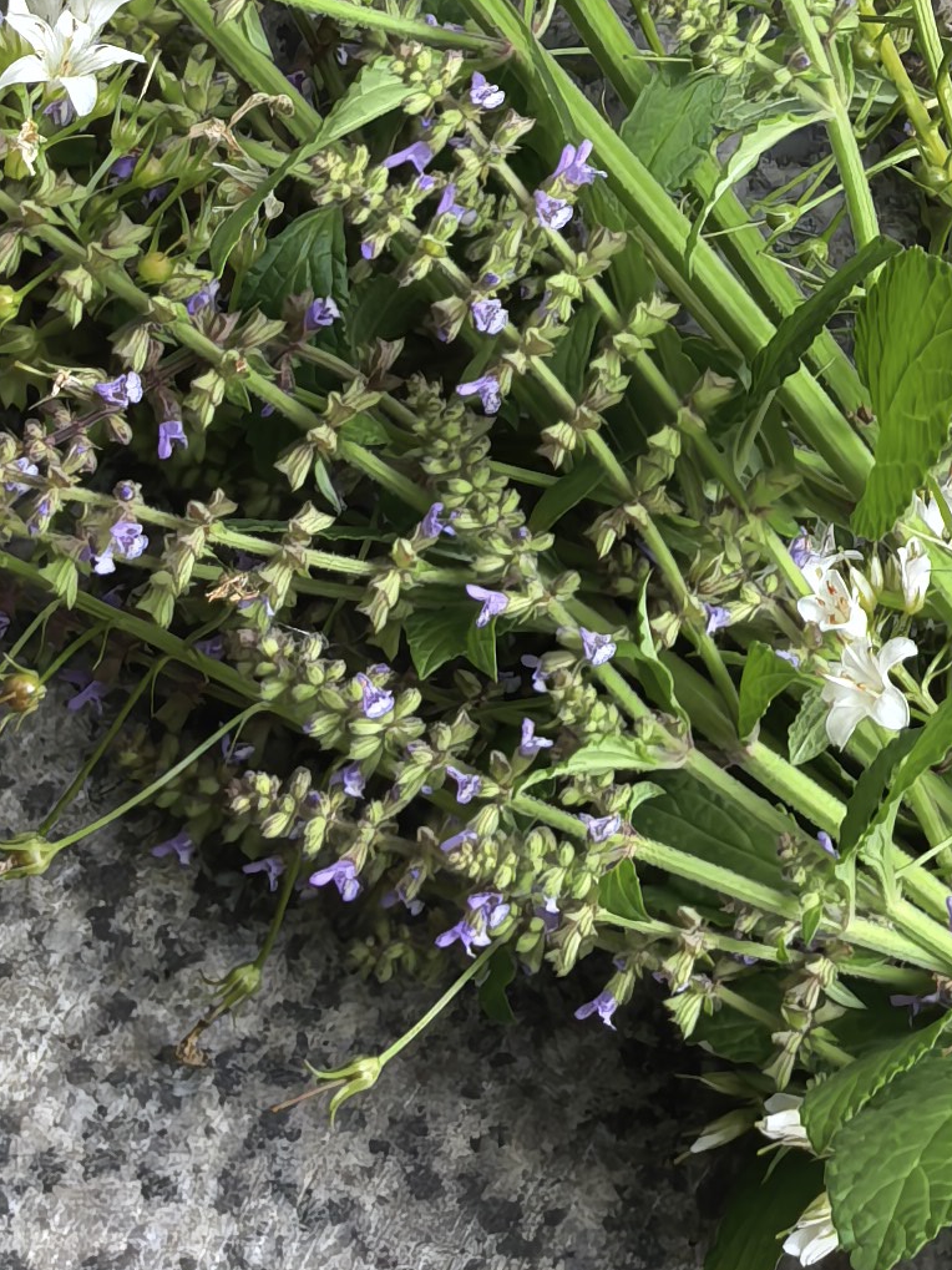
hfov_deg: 7.6
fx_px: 7079
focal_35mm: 193
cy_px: -137
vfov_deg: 10.1
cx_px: 1235
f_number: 2
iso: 200
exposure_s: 1/100
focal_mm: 6.98
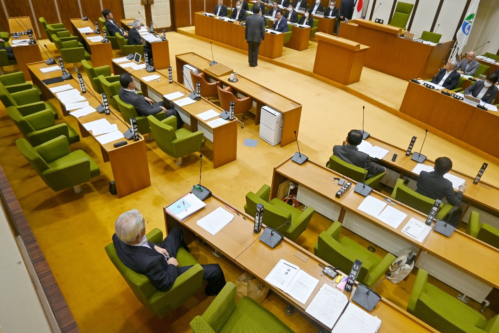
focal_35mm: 24
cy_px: 166
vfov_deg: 53.1
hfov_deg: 73.8
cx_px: 250
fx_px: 333
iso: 360
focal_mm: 16
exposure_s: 1/250
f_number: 4
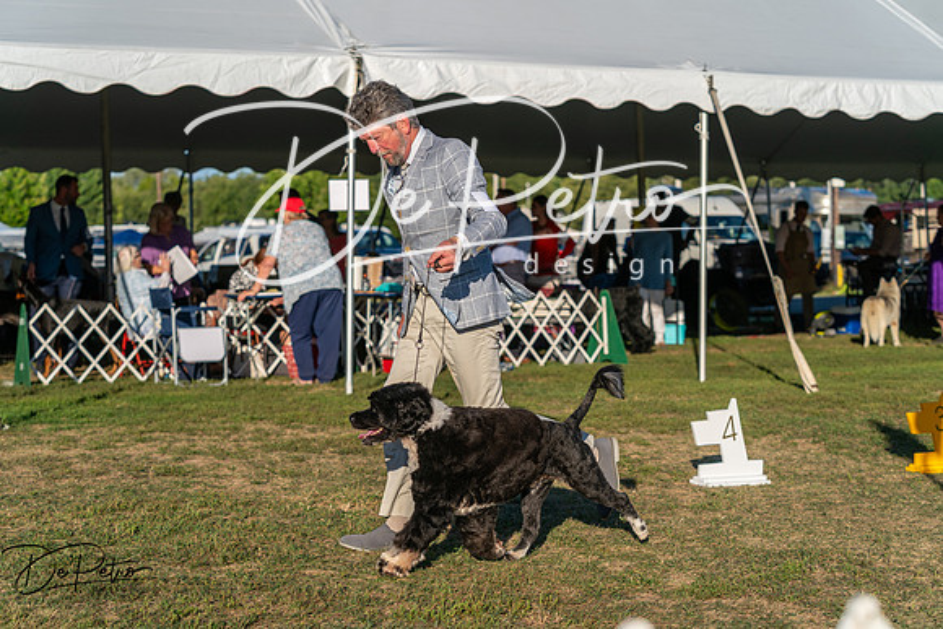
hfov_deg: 27.0
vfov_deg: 18.2
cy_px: 314
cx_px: 472
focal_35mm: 75
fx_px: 1965
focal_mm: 75
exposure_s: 1/1250
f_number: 4.5
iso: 100
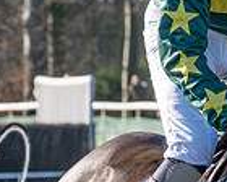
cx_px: 326
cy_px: 134
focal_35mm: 632
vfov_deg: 2.4
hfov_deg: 3.1
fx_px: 4246
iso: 400
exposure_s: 1/1250
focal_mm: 86
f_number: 5
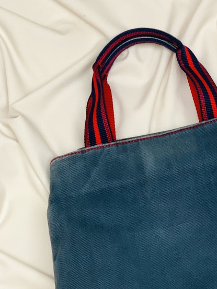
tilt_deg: -79.3
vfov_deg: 20.7
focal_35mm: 94
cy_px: 207
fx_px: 785
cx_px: 184
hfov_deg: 15.6
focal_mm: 6
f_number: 2.4
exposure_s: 1/122
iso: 100
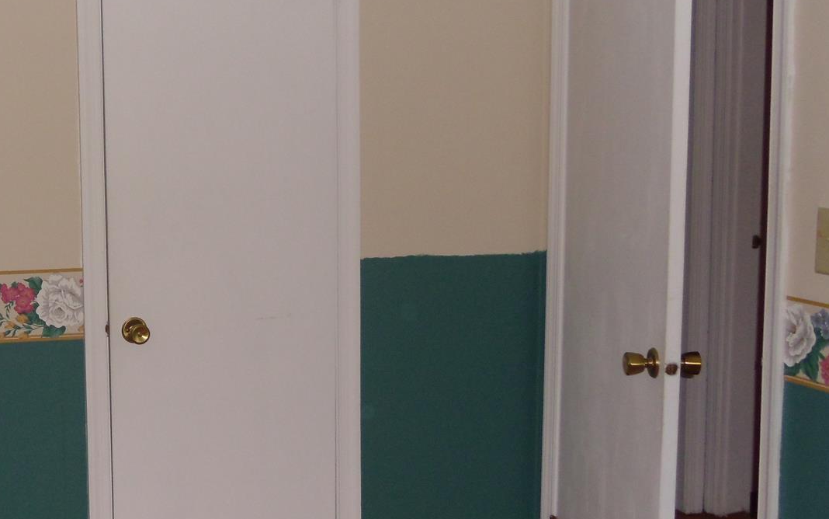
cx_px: 55
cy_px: 226
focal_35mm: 63
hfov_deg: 30.7
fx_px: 1424
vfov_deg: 20.6
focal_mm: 5.6
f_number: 3.3
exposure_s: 1/45
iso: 200
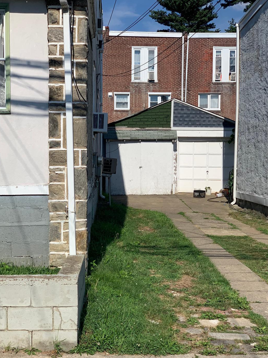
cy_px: 199
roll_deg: -0.8
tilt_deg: -2.7
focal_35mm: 58
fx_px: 599
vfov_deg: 33.2
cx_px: 126
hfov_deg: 25.2
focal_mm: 6
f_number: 2.4
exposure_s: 1/2283
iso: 16
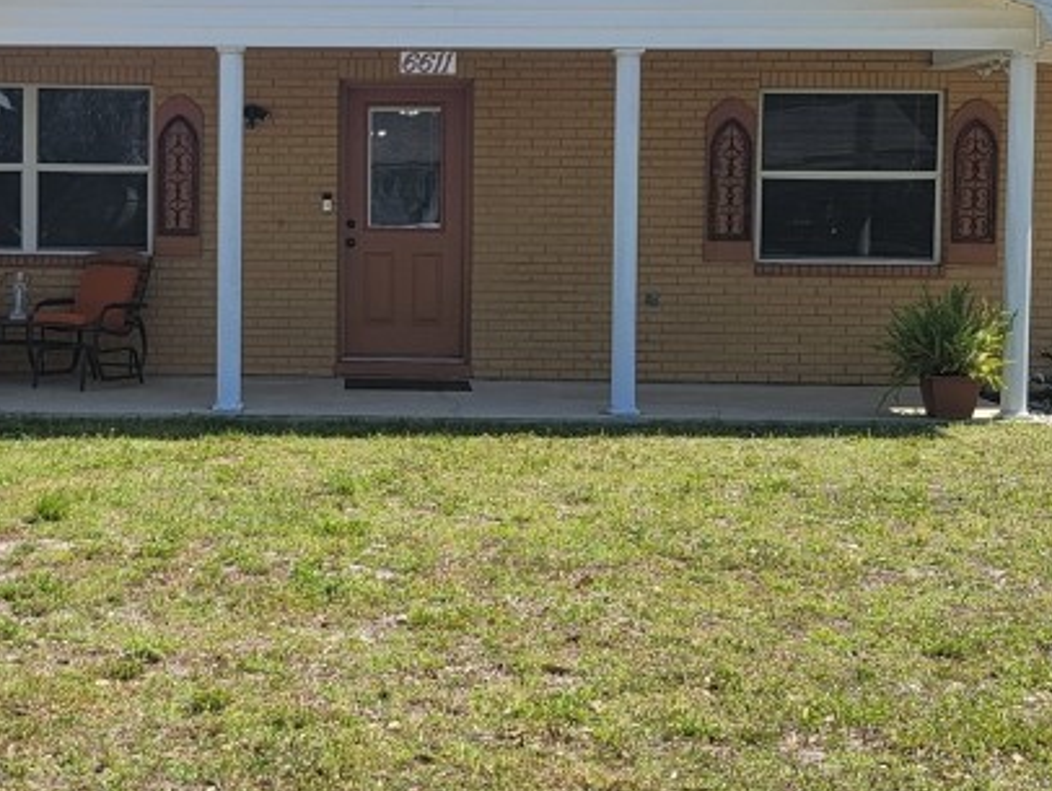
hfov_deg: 30.1
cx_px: 246
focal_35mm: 63
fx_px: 1916
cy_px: 259
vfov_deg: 23.2
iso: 20
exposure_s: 1/864
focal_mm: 7
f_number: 1.8
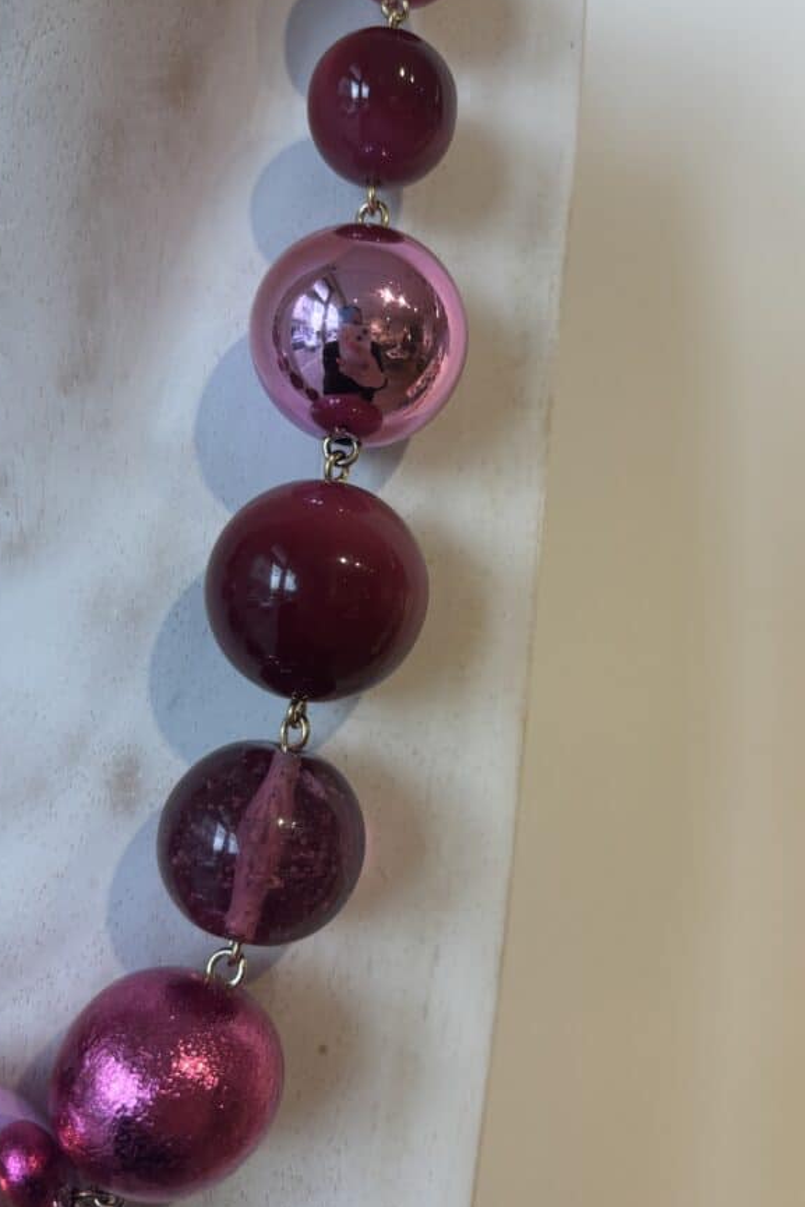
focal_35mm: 32
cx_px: 403
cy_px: 610
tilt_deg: -10.3
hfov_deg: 41.1
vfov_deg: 58.7
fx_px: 1073
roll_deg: -1.3
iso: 40
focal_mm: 5.96
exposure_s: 1/191
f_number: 1.6
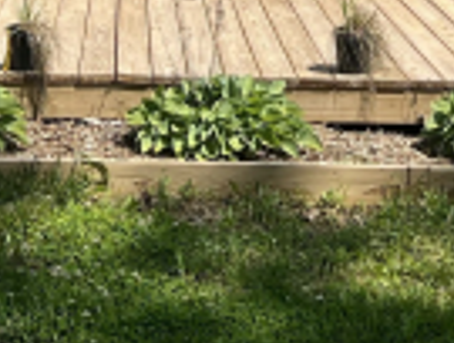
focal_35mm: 128
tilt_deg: +1.4
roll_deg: -0.2
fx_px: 1683
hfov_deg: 15.3
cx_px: 129
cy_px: -309
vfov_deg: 10.8
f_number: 1.5
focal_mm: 5.7
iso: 50
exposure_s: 1/3704
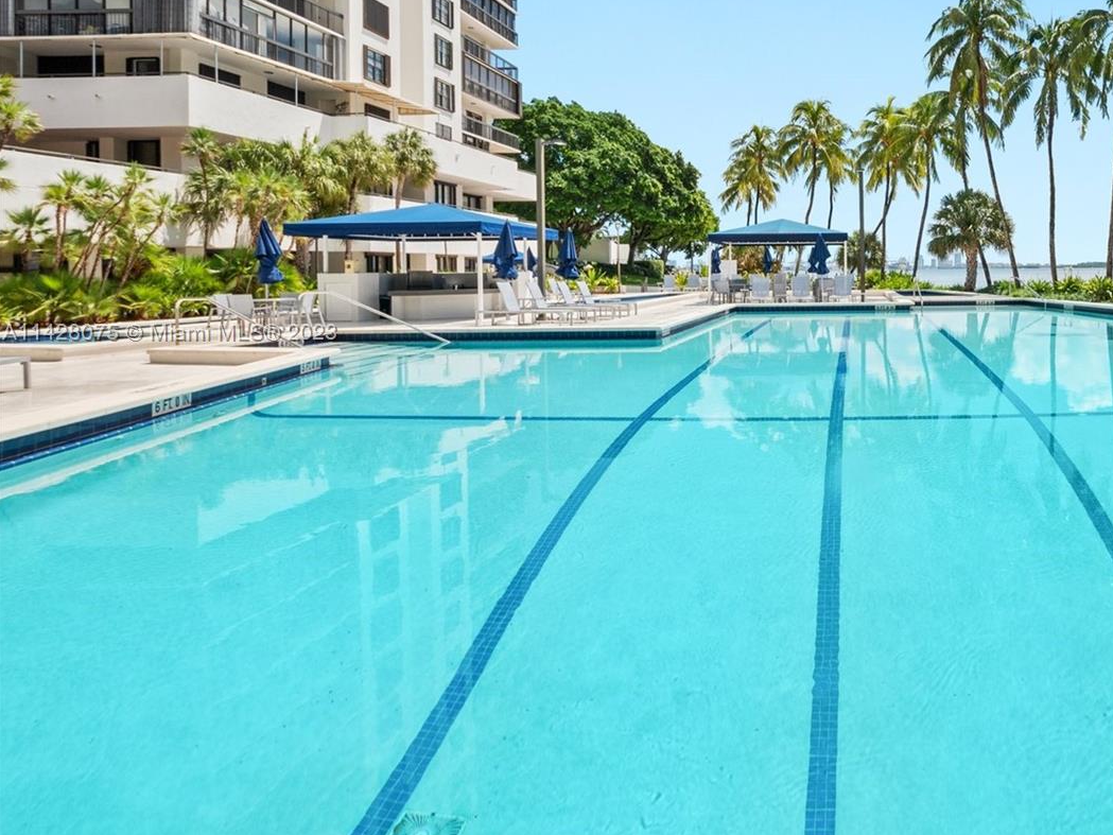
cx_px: 847
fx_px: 707
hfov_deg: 70.7
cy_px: 334
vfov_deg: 60.6
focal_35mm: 22
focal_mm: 10
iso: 200
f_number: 8
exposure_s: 1/640
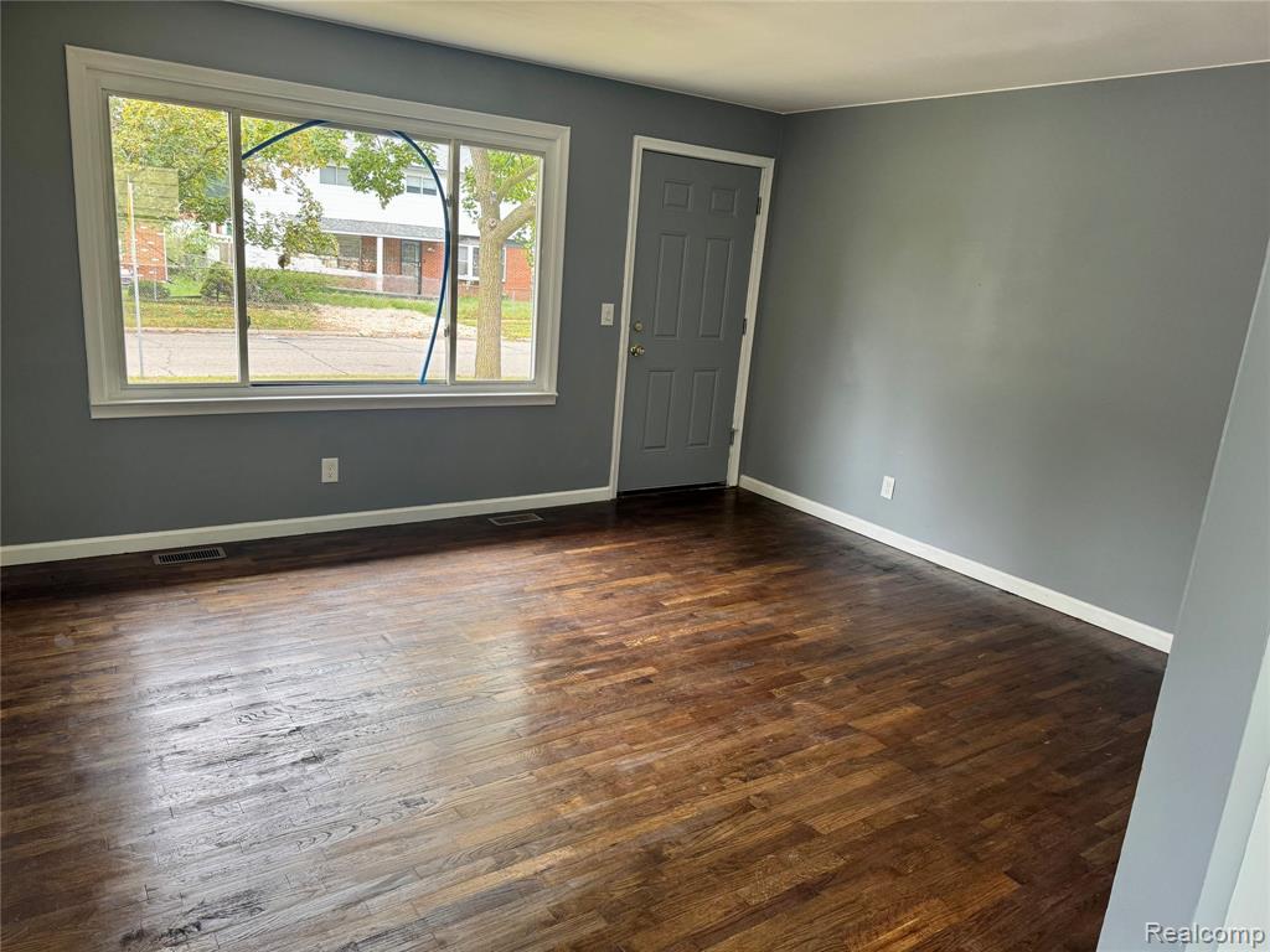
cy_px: 476
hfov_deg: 71.6
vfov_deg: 56.8
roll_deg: -5.2
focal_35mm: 24
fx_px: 881
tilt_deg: -15.2
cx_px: 635
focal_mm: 6.76
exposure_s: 1/120
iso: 200
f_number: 1.78
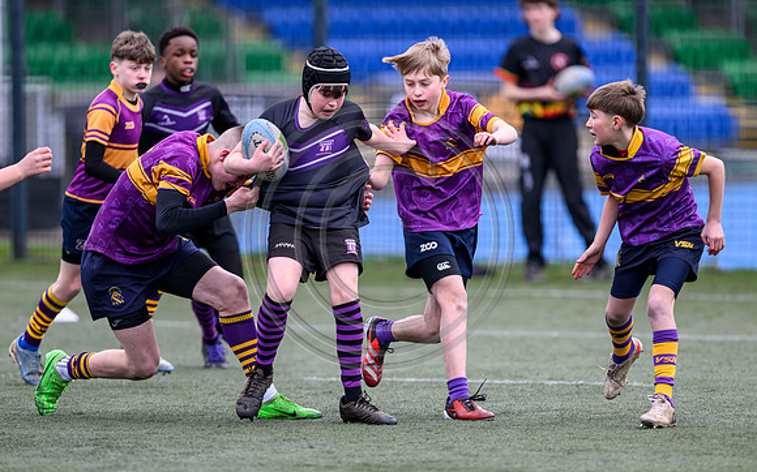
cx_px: 352
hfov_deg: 4.6
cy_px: 266
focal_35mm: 461
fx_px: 9506
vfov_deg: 2.8
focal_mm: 400
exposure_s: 1/1600
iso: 500
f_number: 3.5
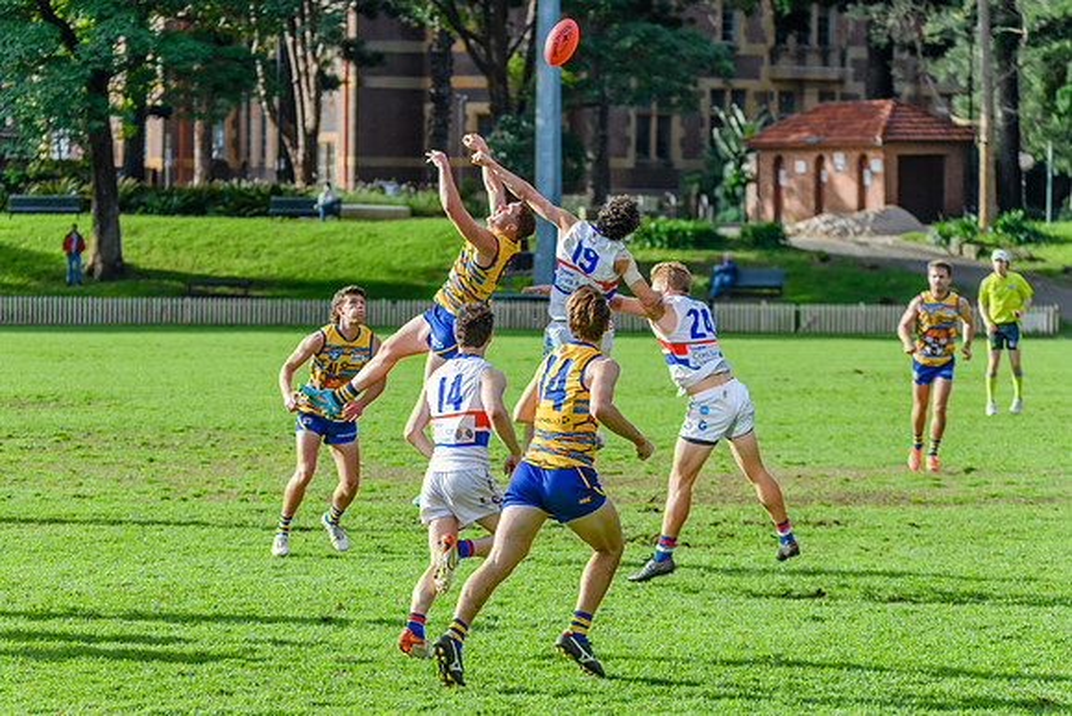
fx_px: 4945
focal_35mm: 166
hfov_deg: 12.4
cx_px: 479
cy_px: 380
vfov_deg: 8.3
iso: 800
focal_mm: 150
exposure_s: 1/1600
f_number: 6.3
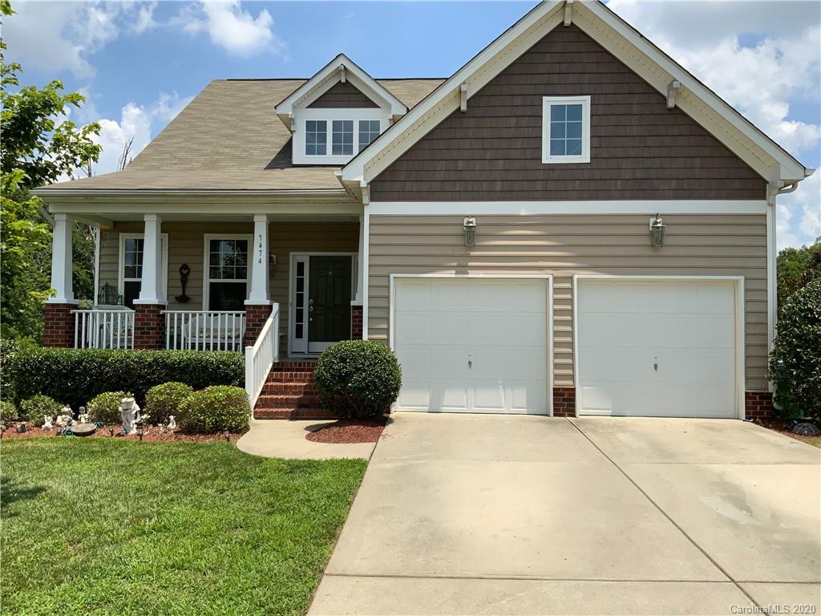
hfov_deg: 61.7
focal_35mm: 29
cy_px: 308
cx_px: 410
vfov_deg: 48.2
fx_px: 688
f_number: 1.8
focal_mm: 3
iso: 16
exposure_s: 1/2427
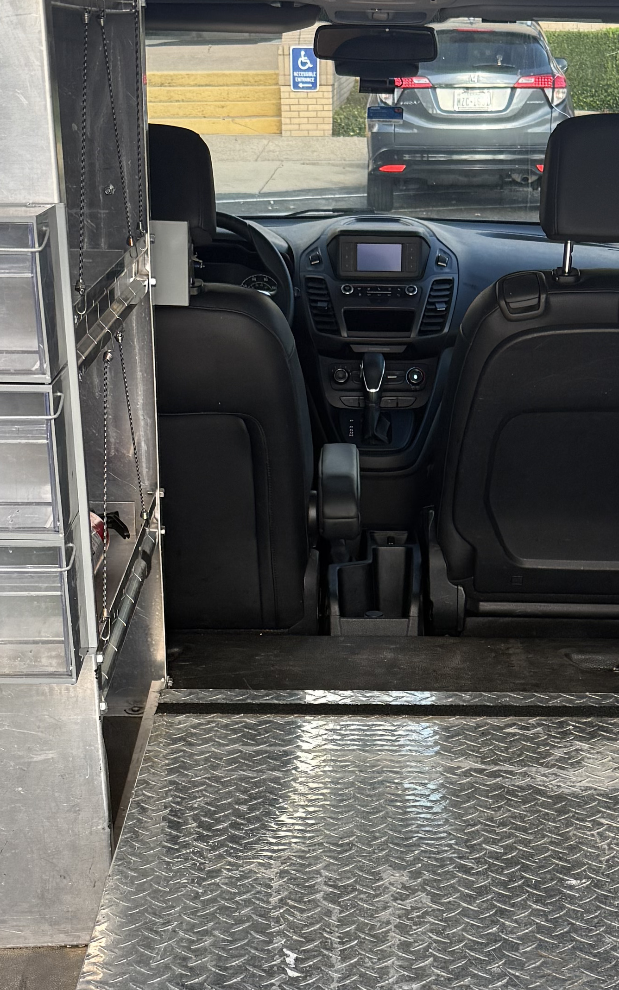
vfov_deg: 29.7
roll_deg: +1.8
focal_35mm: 68
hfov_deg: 19.1
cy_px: 757
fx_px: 1835
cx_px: 376
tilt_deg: -21.6
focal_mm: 6.76
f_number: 1.78
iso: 80
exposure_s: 1/708
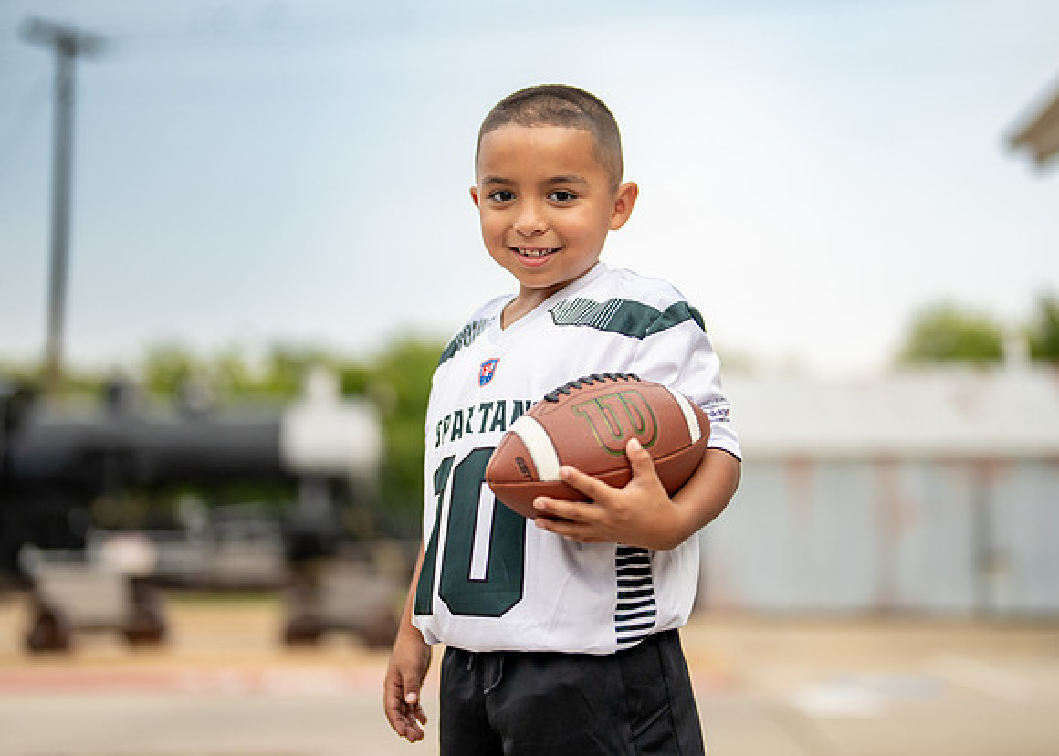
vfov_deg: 22.6
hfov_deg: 31.3
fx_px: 1891
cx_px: 560
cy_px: 323
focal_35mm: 63
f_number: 1.2
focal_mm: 50
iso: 400
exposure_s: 1/1250
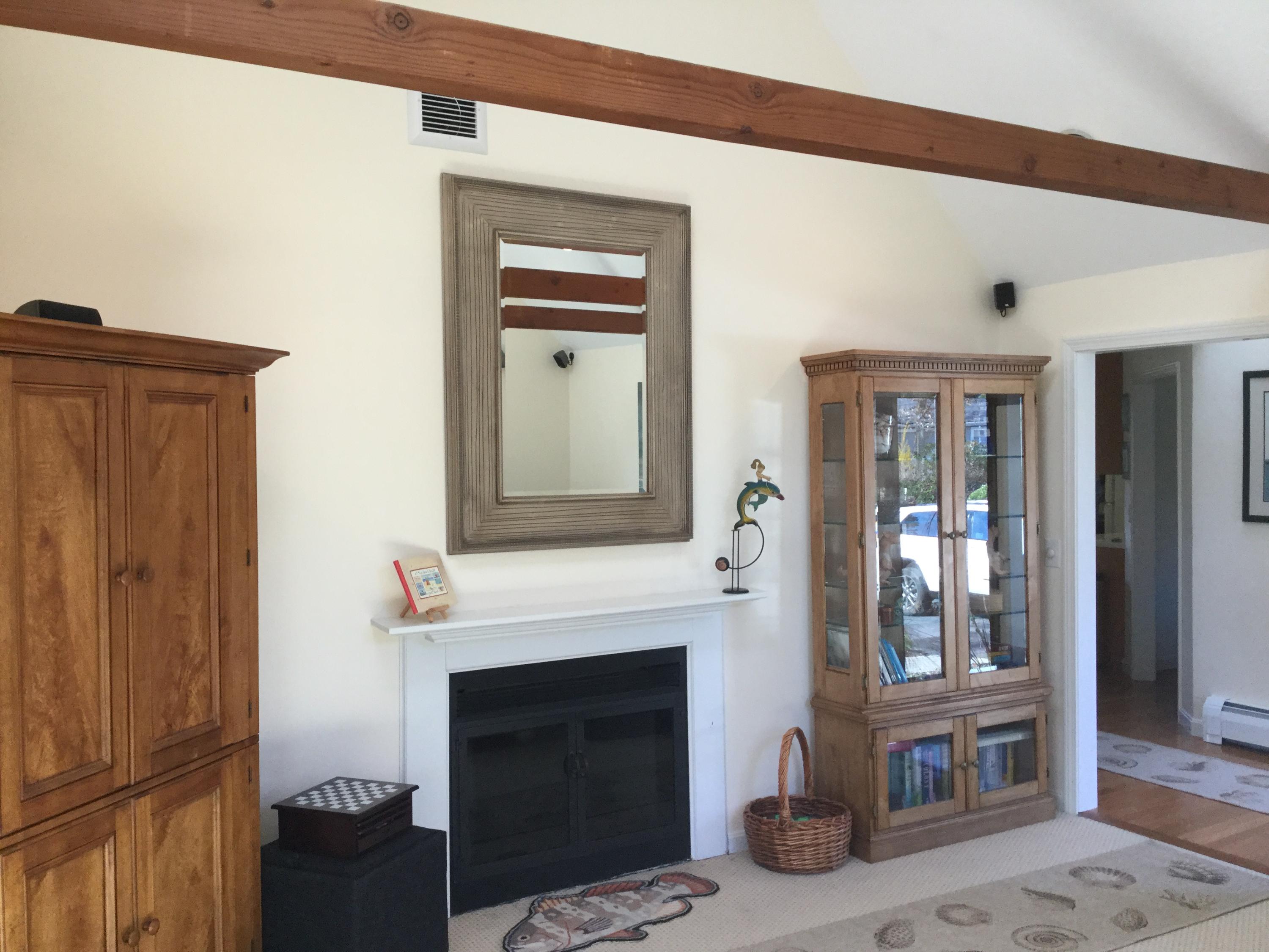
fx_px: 1136
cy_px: 476
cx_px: 634
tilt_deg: -3.0
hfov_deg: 58.4
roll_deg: +0.4
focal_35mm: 31
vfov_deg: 45.4
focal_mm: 3.3
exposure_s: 1/30
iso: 40
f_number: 2.4
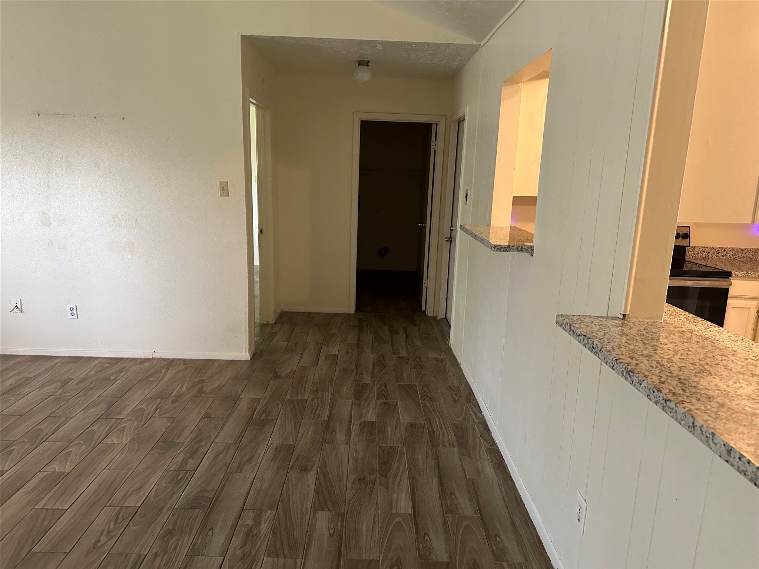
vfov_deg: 56.8
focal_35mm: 24
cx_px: 380
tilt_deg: -10.9
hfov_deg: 71.6
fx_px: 526
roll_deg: -1.1
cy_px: 284
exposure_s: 1/40
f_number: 1.78
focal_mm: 6.86
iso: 640
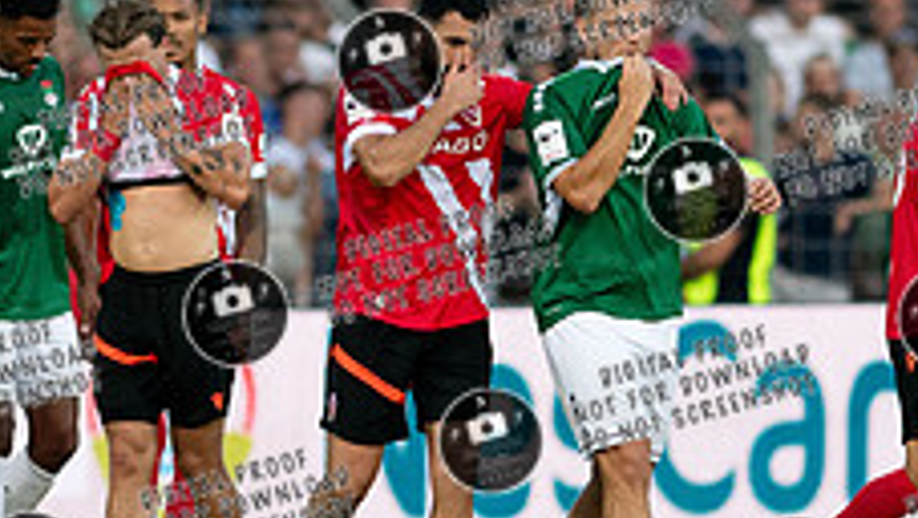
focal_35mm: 1257
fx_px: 30616
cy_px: 112
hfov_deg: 1.7
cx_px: 518
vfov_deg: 1.0
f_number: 3.2
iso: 2000
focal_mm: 300
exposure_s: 1/1600
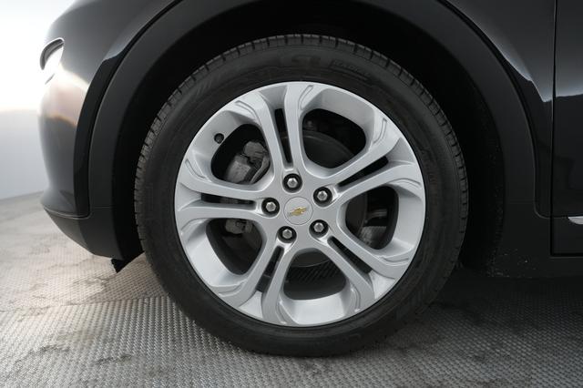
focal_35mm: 26
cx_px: 292
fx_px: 421
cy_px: 194
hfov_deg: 69.4
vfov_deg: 49.5
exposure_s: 1/160
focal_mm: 26
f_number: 4
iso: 3200
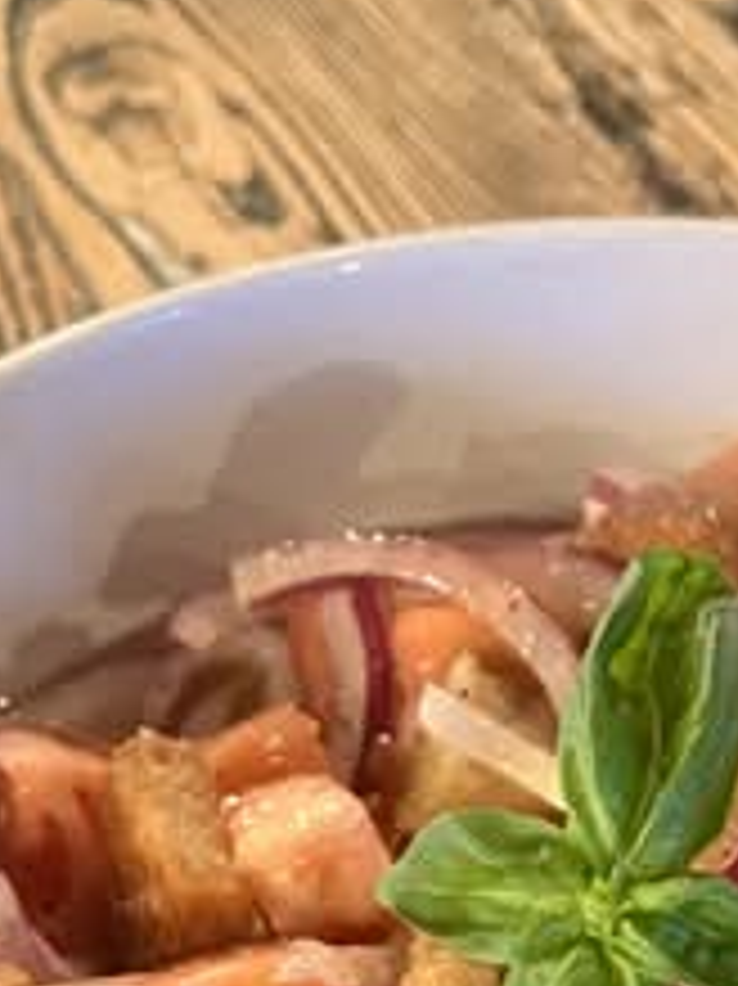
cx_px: 626
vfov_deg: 20.8
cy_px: 1218
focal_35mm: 87
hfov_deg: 16.8
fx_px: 2475
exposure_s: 1/40
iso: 640
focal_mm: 5.7
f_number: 1.5
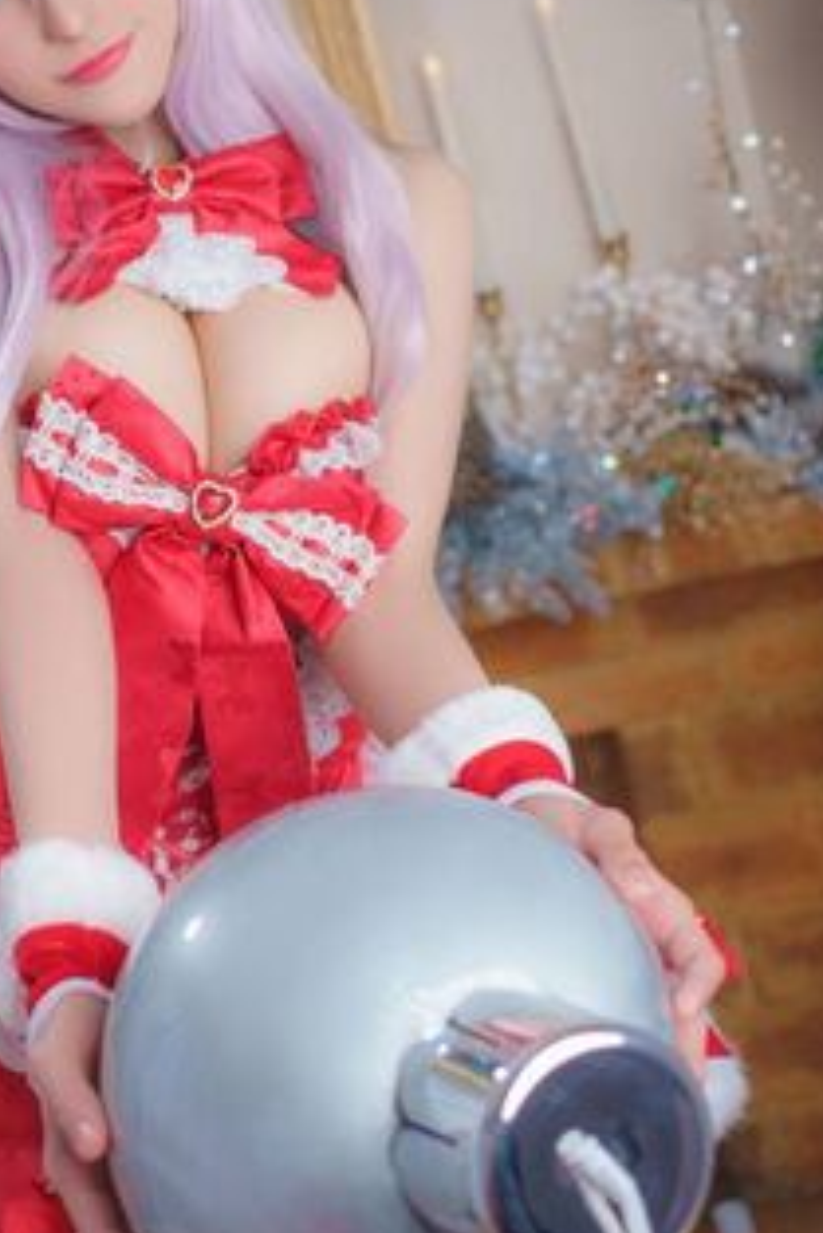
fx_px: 2295
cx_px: 217
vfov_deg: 30.0
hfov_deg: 20.2
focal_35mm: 67
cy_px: 530
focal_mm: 40
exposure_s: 1/50
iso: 200
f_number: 3.2
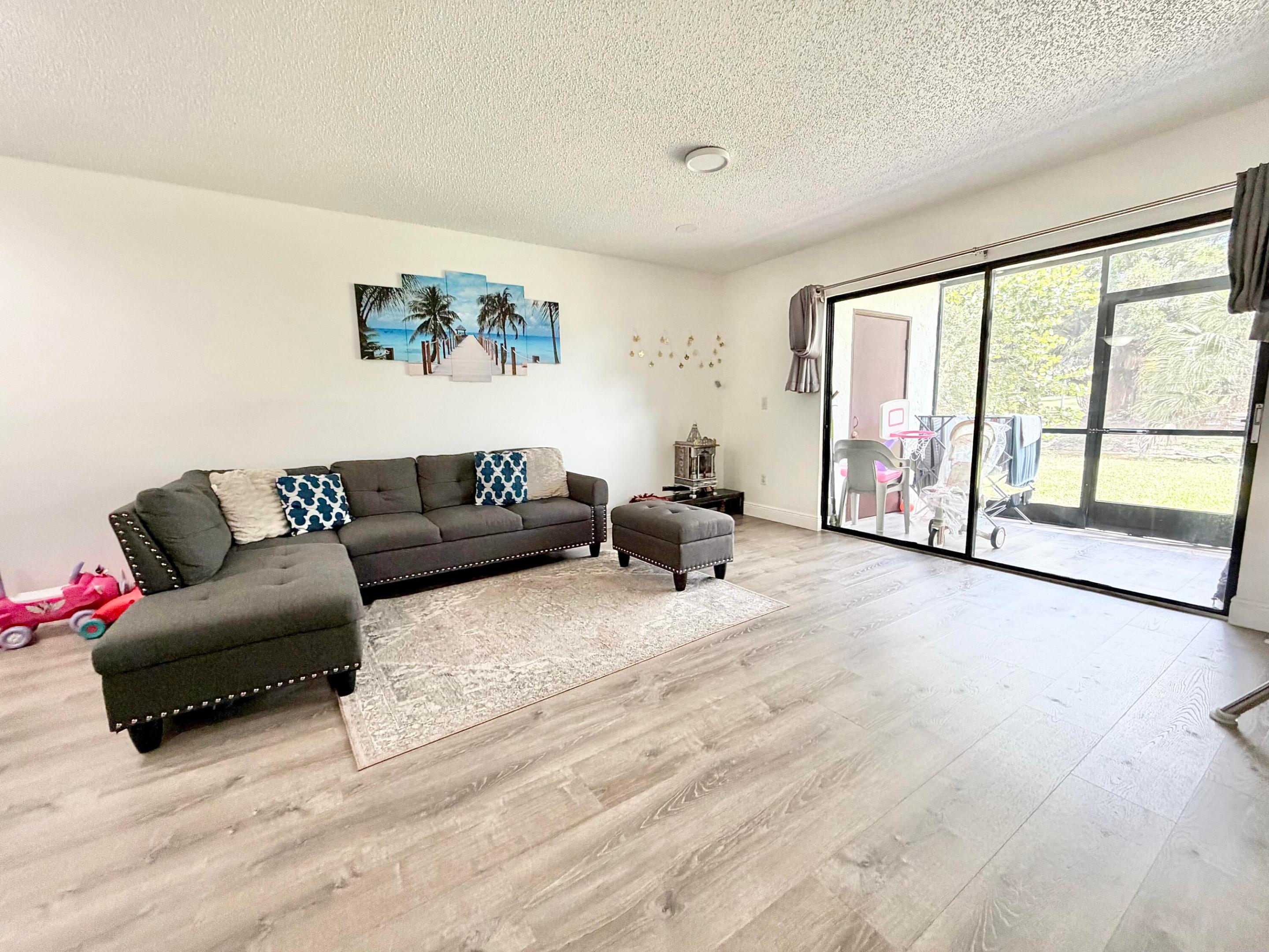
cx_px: 634
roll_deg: +1.1
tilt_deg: -8.1
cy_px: 476
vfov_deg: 85.7
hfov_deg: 102.1
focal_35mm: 14
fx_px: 513
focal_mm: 2.22
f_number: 2.2
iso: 250
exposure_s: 1/121
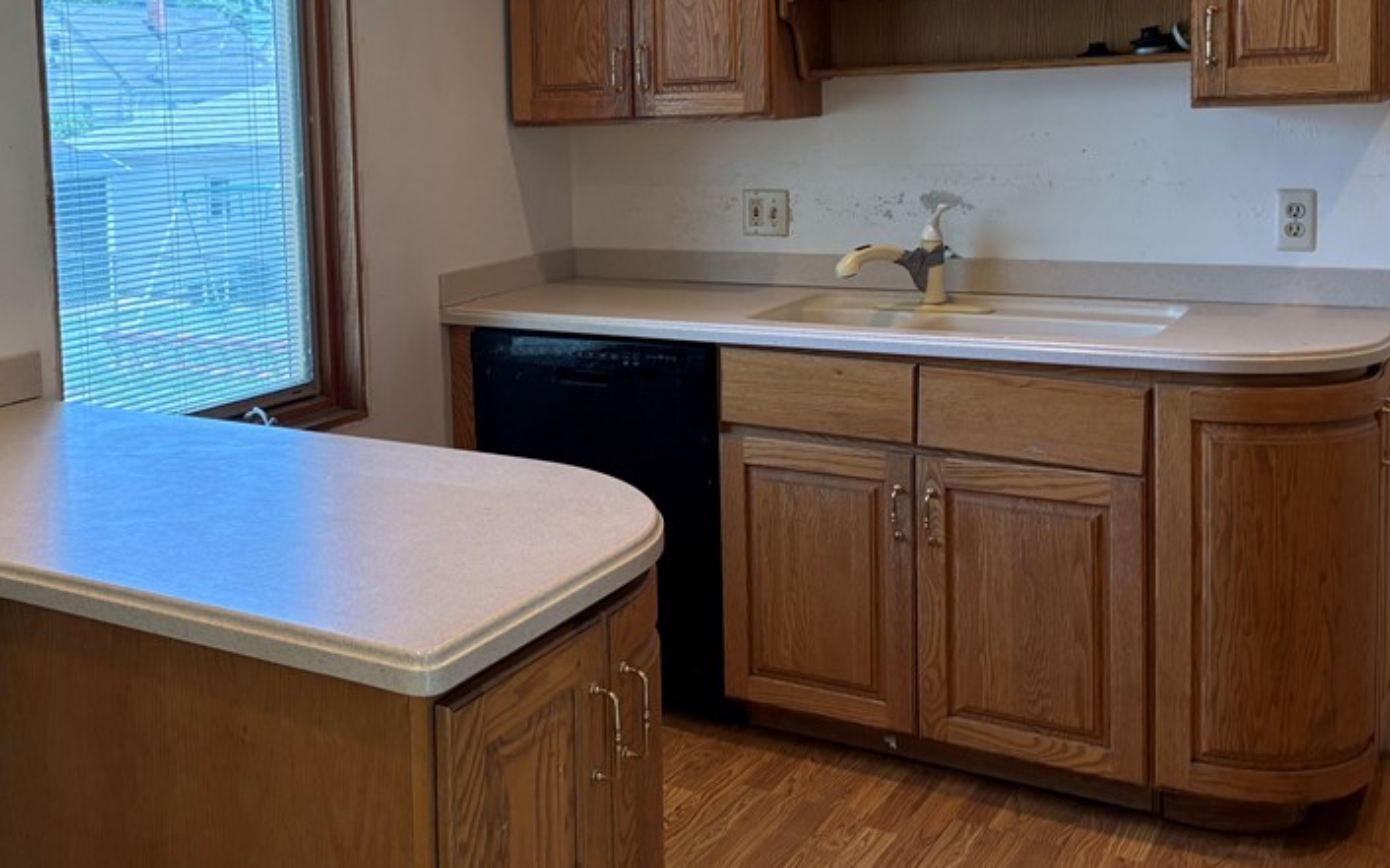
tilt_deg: -2.4
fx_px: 1515
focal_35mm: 40
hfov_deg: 47.9
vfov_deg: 31.4
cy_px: 224
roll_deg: +2.4
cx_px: 390
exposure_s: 1/136
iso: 125
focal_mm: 5.96
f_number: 1.6
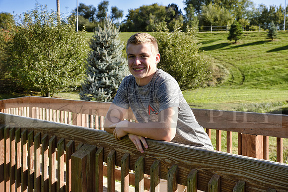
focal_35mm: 52
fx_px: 416
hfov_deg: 38.2
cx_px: 144
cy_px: 96
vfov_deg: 26.0
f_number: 8
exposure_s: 1/250
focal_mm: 52
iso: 200
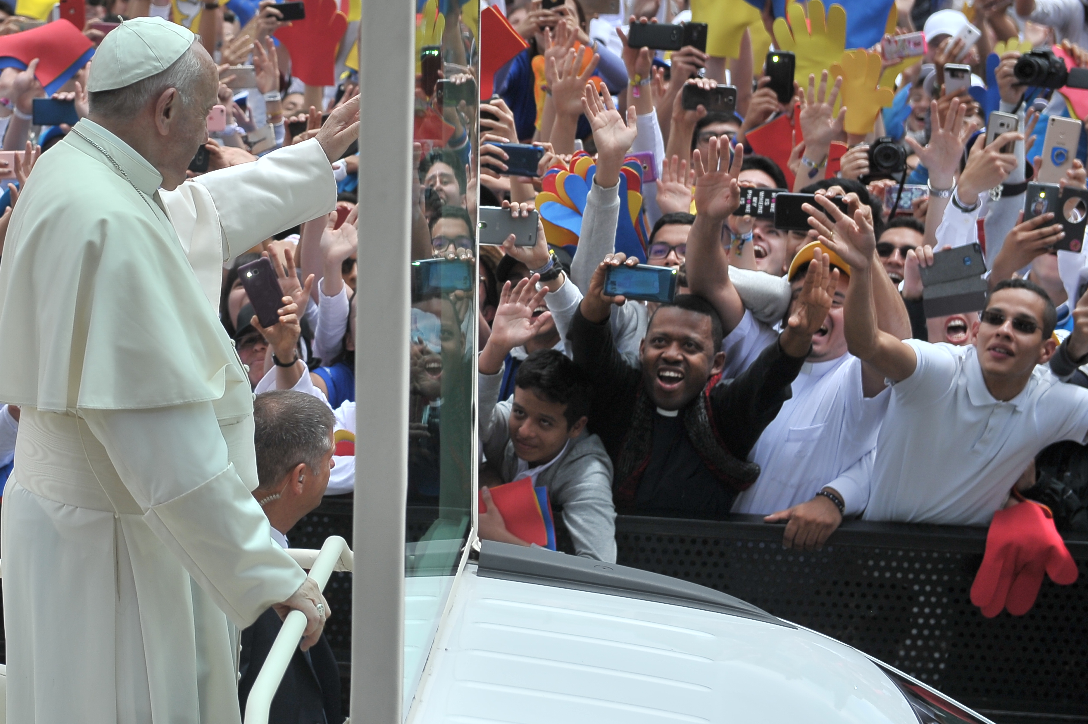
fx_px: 3564
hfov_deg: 17.2
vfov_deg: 11.6
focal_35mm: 118
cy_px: 203
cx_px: 187
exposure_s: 1/2000
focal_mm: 70
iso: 250
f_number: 4
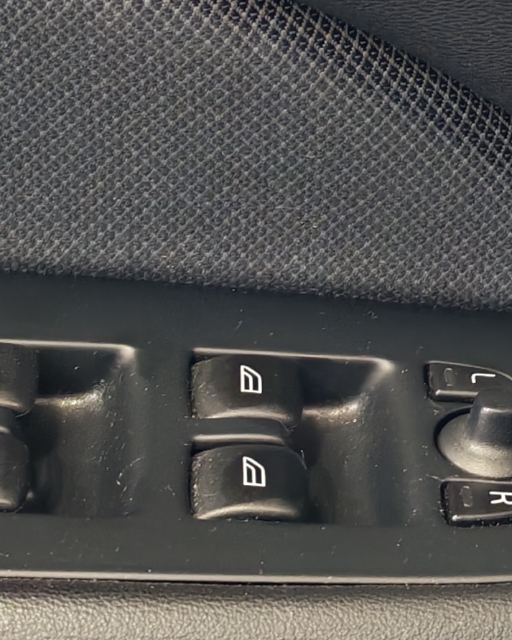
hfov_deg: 11.1
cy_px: -90
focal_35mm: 139
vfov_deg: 13.5
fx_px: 2634
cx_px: 386
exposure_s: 1/50
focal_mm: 6.12
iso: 1000
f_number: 1.9
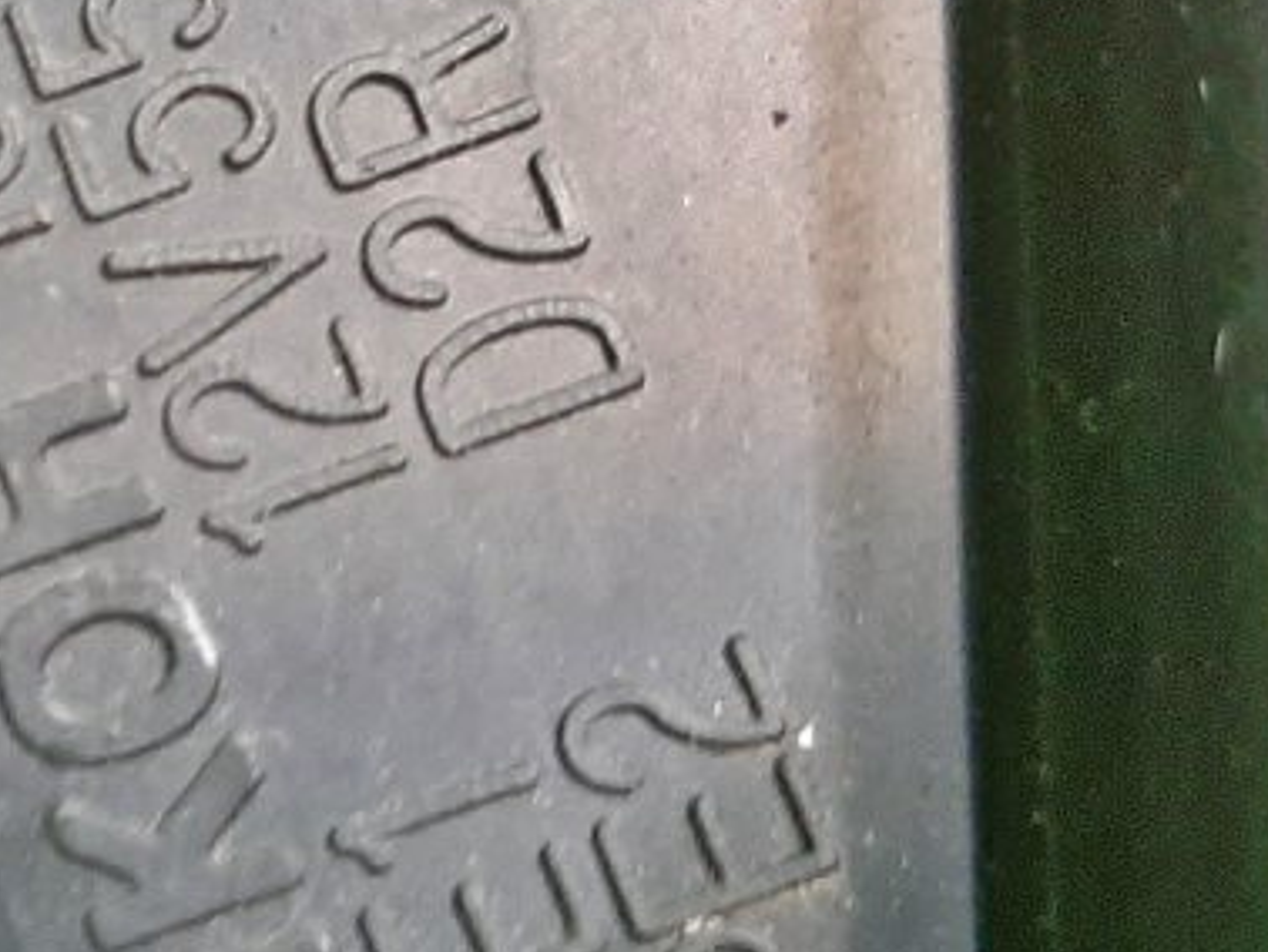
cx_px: -188
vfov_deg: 15.0
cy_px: 476
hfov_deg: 18.9
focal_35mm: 99
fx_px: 3629
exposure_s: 1/25
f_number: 1.7
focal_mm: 3.93
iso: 296
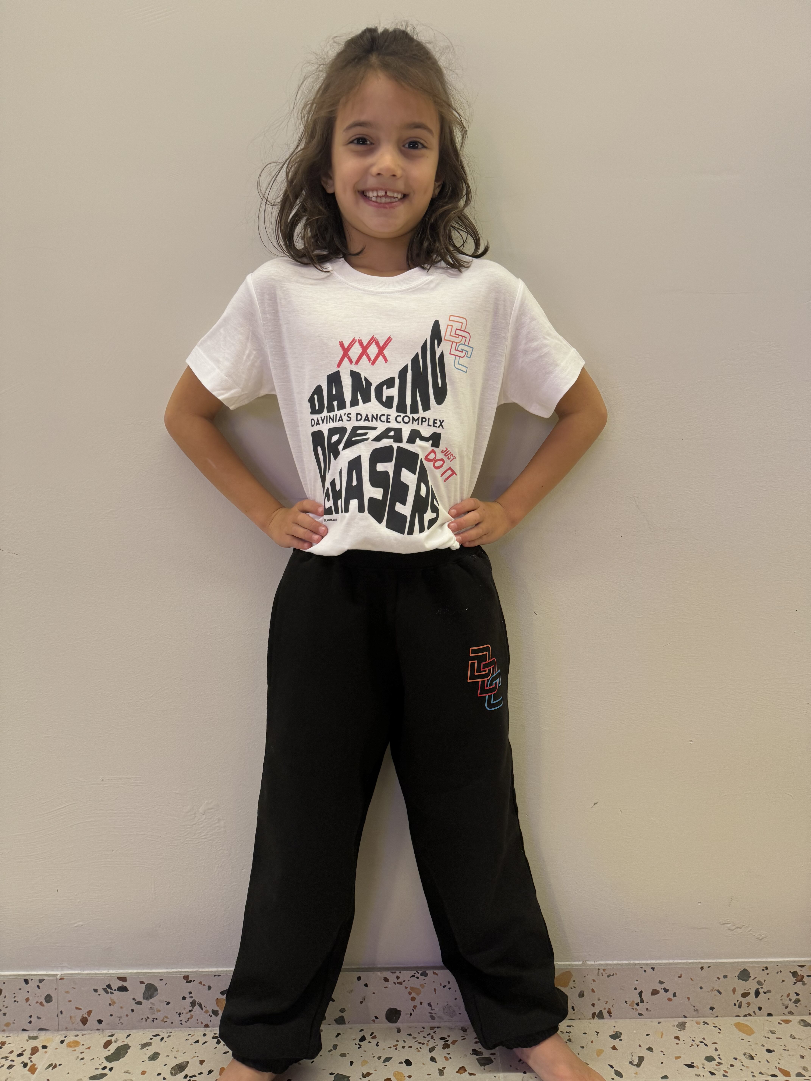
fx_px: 750
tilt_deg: -3.9
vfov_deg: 71.6
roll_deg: -0.3
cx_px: 406
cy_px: 540
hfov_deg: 56.8
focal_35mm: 24
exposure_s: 1/100
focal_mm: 6.76
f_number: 1.78
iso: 100
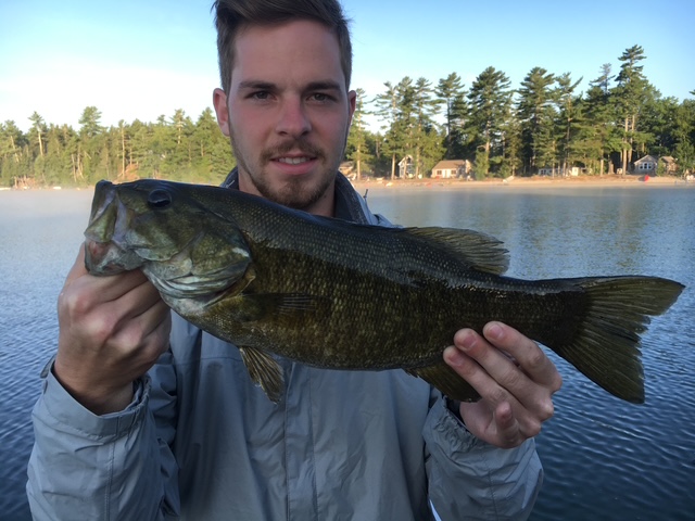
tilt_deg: -6.8
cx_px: 348
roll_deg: +2.6
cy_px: 260
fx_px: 582
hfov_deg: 61.7
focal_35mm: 29
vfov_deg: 48.2
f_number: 2.2
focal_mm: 4.15
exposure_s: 1/371
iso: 25
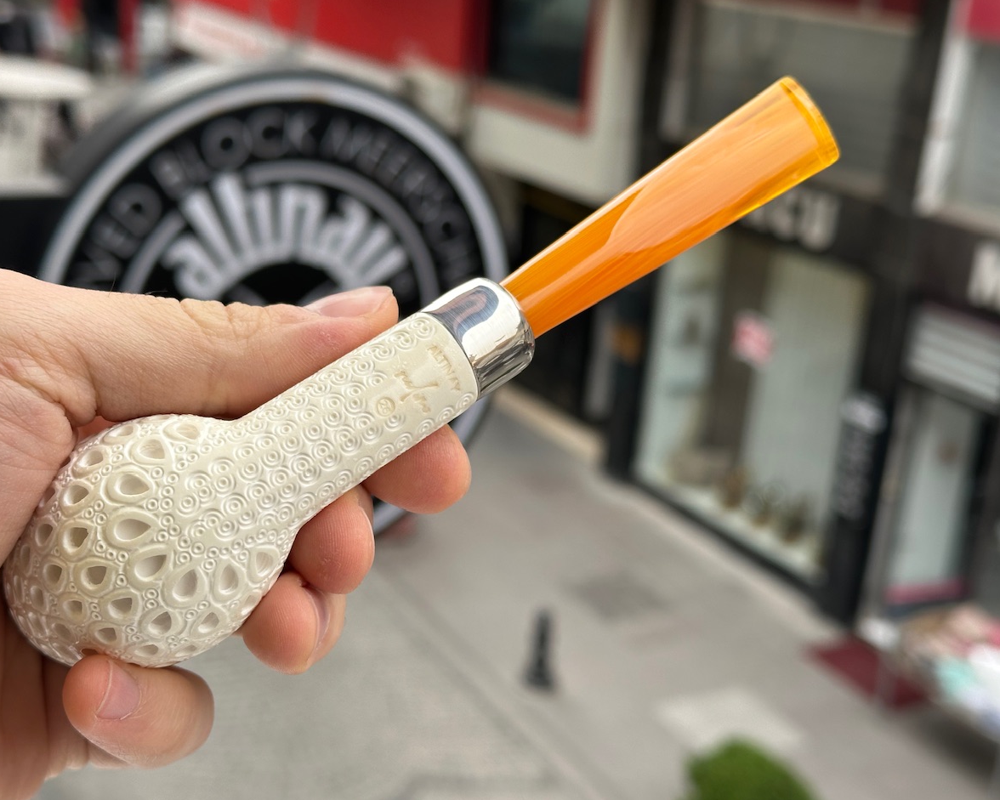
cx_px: 466
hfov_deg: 36.6
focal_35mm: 51
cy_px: 403
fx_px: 1510
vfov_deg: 29.7
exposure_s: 1/261
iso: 64
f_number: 1.78
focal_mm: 6.86
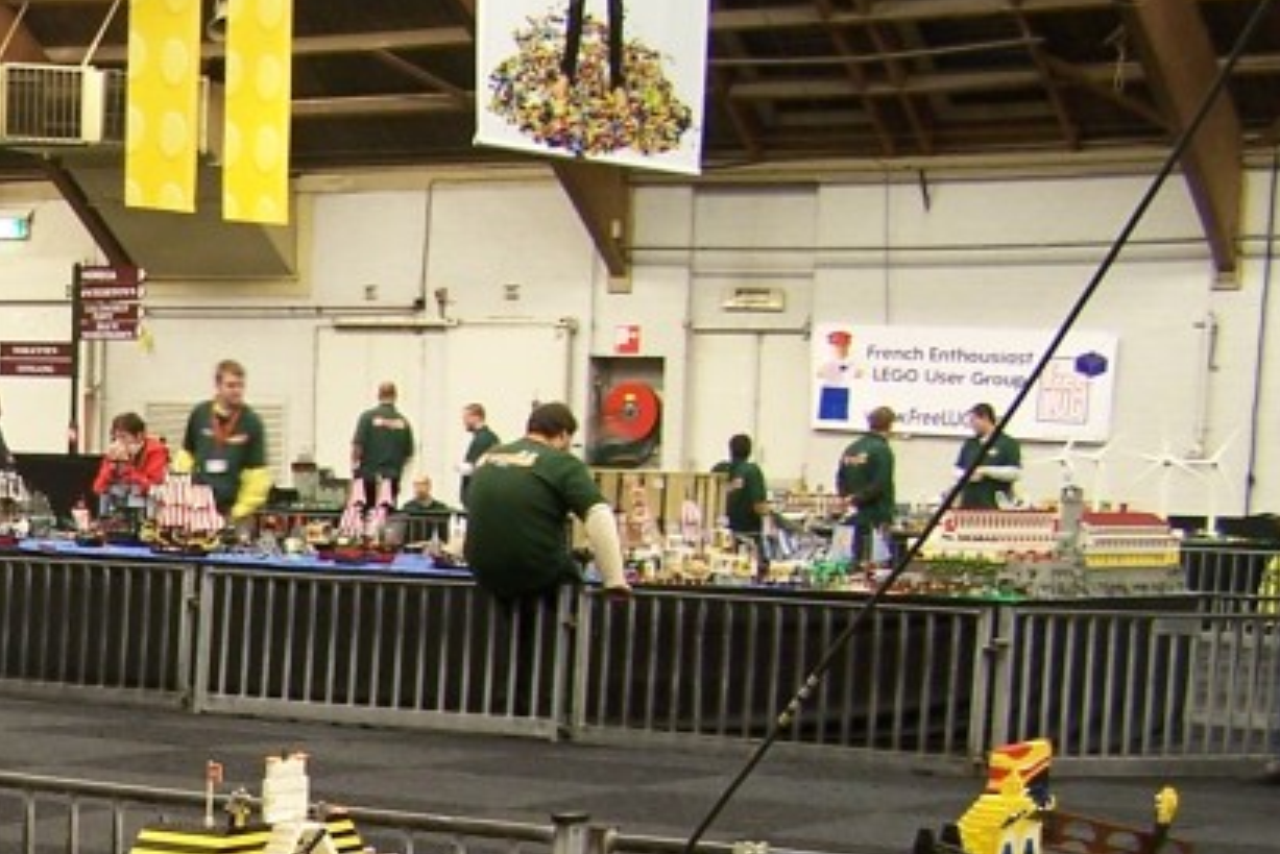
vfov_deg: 13.5
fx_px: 3521
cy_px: 963
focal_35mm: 99
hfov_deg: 19.2
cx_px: -319
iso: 80
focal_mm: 6.3
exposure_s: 1/2
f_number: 2.8
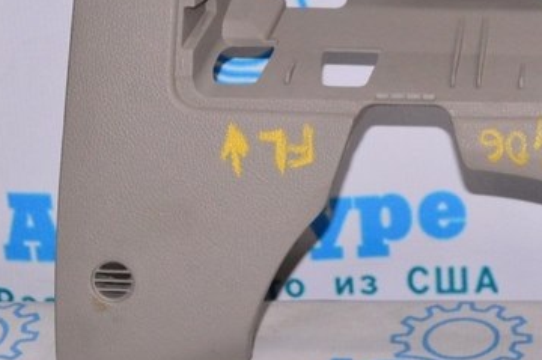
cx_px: 521
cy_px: 46
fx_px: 1669
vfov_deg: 12.2
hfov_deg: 18.1
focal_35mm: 111
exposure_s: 1/200
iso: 1600
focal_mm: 26
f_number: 8
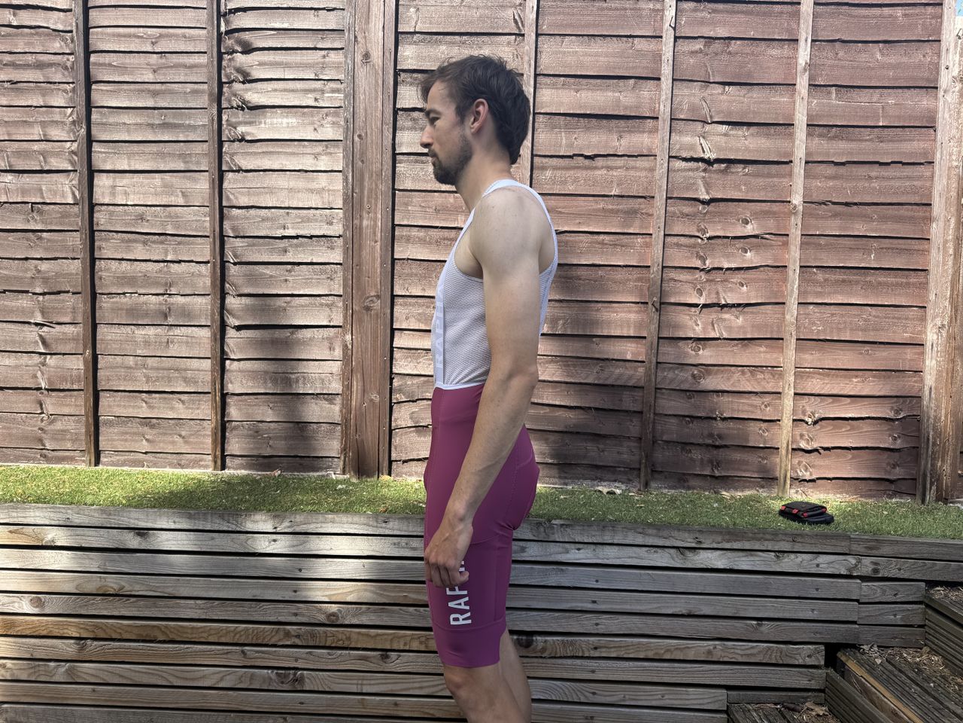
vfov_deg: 56.8
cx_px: 482
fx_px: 668
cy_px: 362
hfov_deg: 71.6
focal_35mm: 24
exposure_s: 1/1059
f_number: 1.78
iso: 80
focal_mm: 6.76
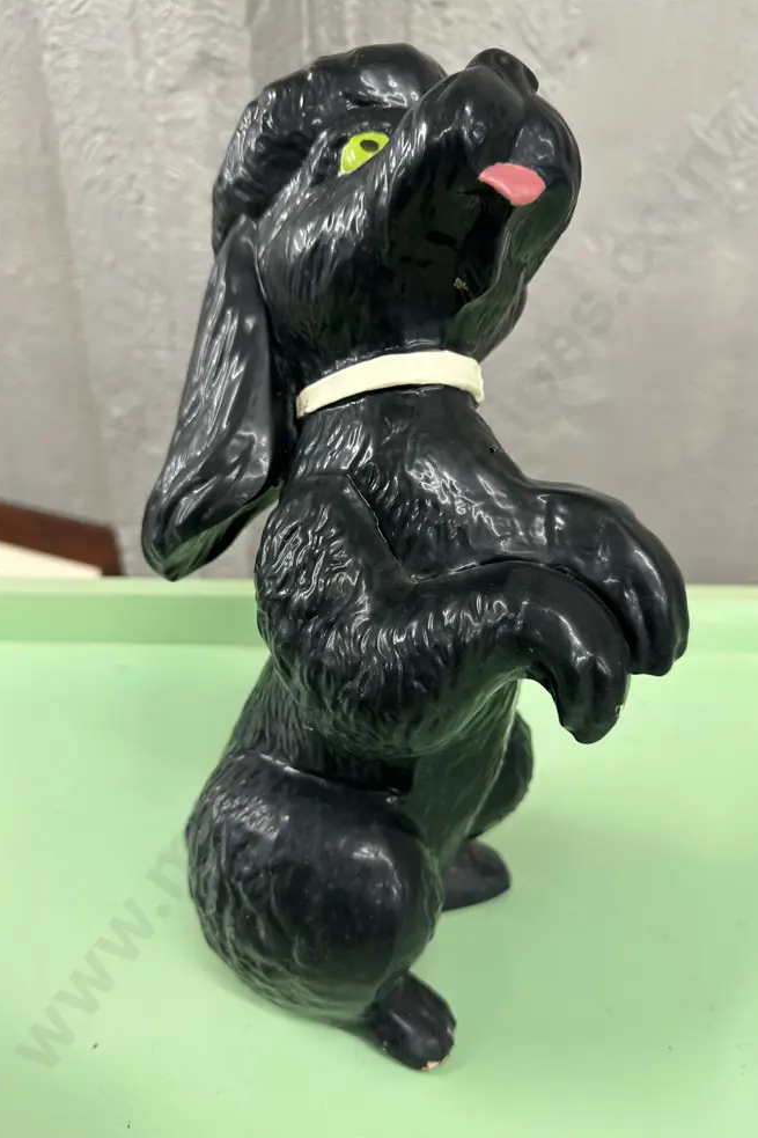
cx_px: 383
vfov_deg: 69.4
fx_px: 821
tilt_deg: -29.4
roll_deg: +0.1
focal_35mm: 26
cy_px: 592
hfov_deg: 49.5
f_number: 1.78
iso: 125
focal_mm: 6.86
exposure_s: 1/50
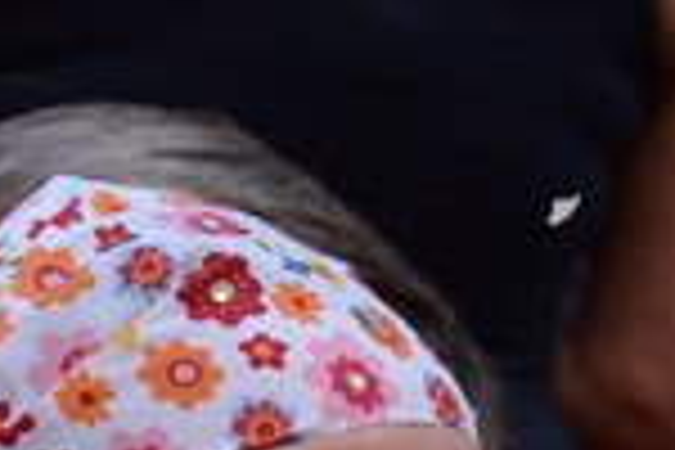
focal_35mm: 540
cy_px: 644
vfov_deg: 2.5
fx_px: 10124
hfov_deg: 3.8
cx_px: 328
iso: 4000
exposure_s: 1/500
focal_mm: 135
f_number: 11
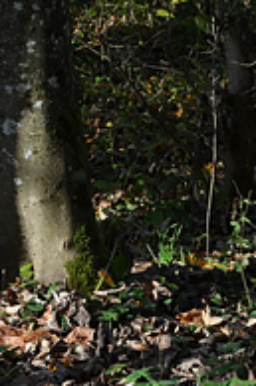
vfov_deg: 17.0
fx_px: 1265
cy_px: -2
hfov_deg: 11.1
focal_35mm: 118
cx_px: 391
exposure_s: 1/160
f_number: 6.3
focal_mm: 24
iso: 200
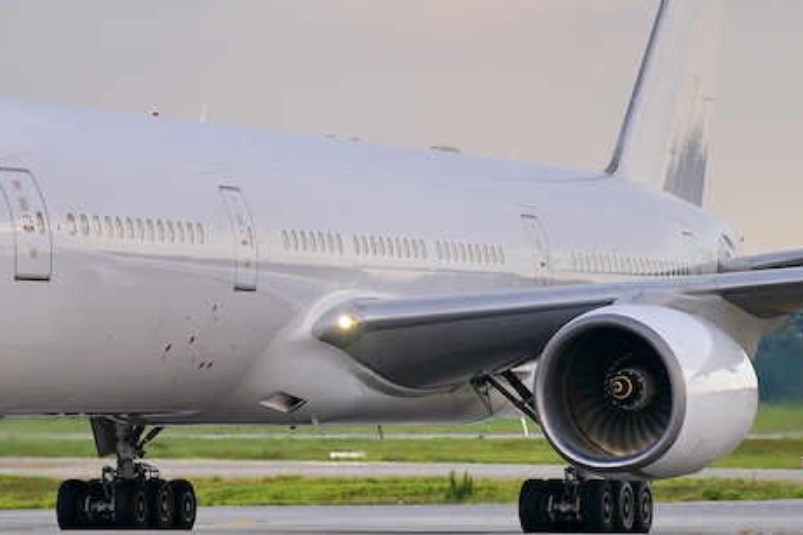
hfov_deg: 8.2
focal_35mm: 250
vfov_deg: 5.5
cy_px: 220
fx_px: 5574
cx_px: 270
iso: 250
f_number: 4
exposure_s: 1/640
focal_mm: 144
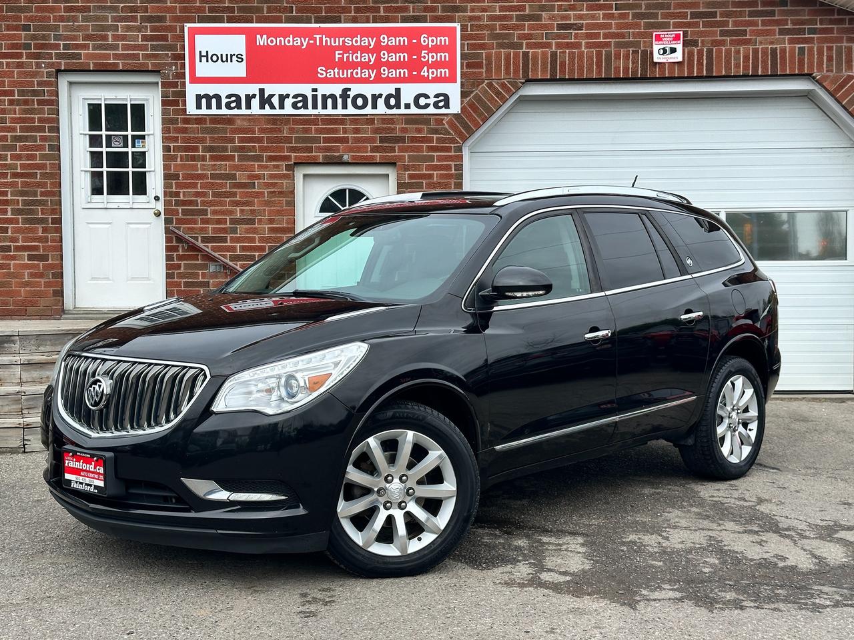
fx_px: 1184
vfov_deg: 30.3
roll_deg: +0.5
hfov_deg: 39.7
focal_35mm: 48
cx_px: 427
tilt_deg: -2.3
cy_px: 320
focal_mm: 6.86
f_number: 1.78
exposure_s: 1/2028
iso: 64
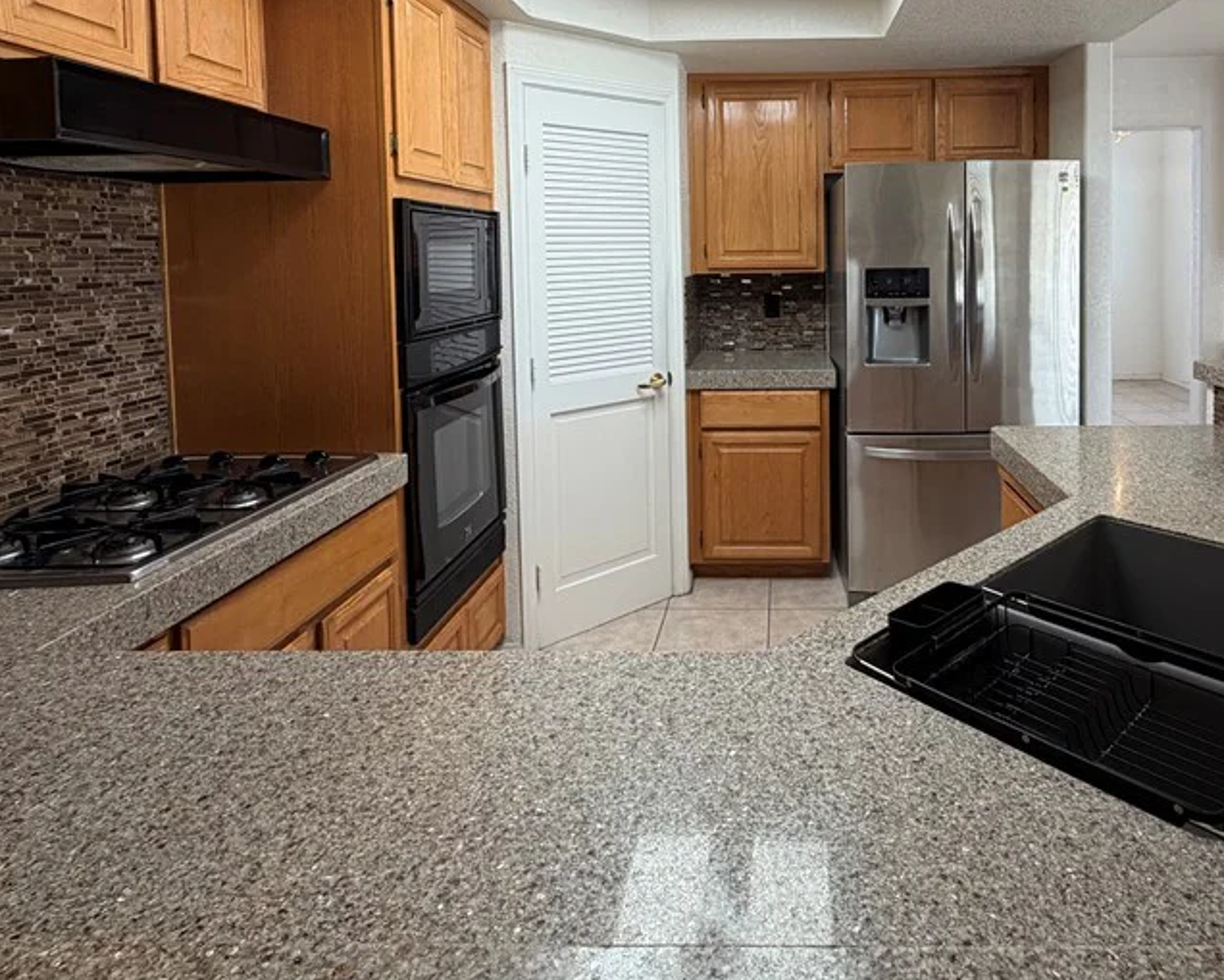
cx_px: 768
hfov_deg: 73.7
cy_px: 279
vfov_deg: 60.6
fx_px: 797
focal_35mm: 22
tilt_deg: -2.6
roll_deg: +1.5
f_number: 2.2
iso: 200
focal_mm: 2.22
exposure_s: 1/120
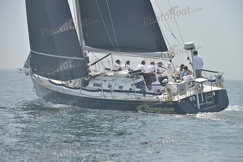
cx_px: 122
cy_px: 81
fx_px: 1350
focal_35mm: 200
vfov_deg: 6.9
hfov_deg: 10.3
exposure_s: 1/1000
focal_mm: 200
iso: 280
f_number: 8
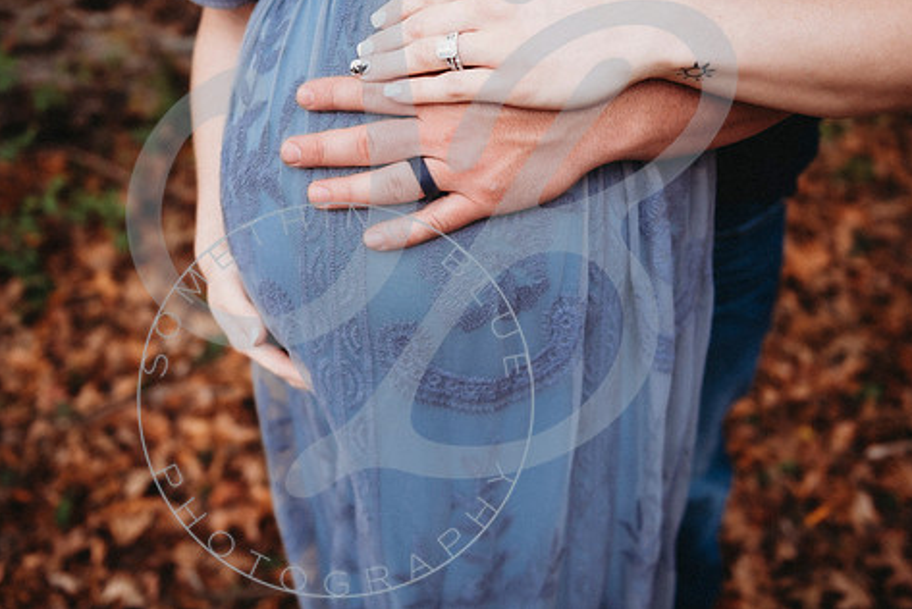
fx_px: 963
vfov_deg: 35.0
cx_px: 432
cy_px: 238
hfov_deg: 50.6
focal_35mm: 38
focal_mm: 31
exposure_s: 1/160
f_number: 2.8
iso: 100
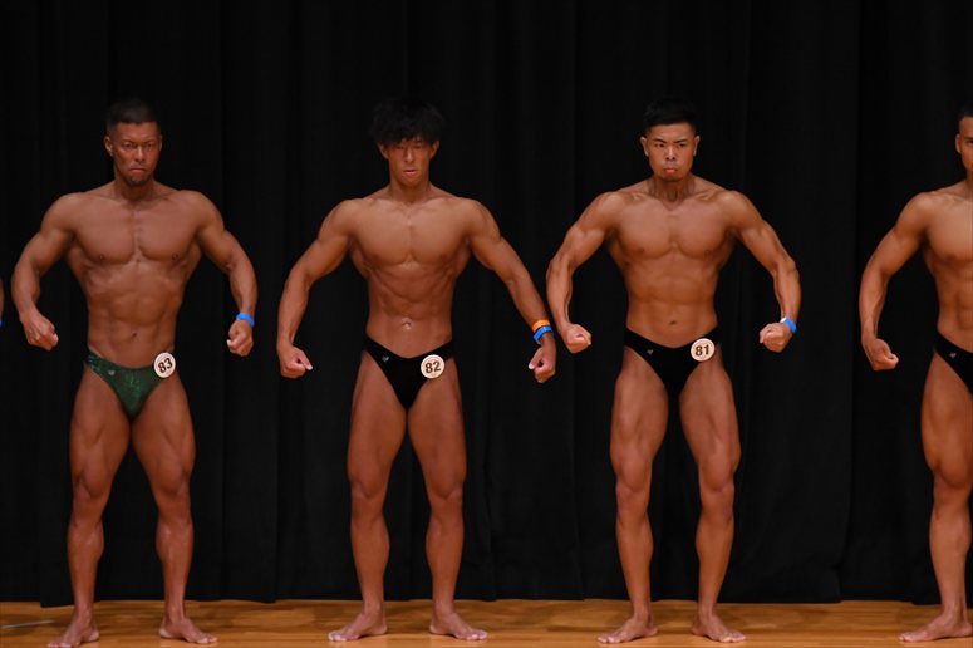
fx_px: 8510
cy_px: 324
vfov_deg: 4.4
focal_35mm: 315
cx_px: 486
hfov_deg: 6.5
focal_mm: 210
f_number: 5.6
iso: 3200
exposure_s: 1/400
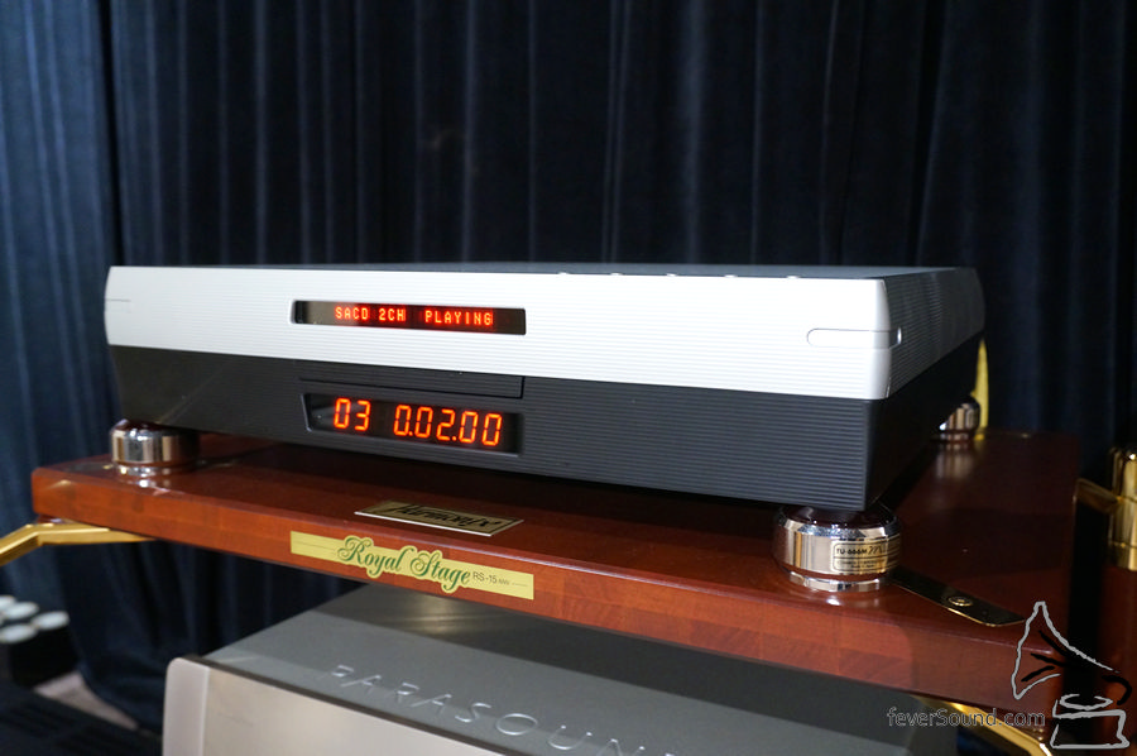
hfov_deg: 59.5
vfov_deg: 41.6
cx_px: 568
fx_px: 994
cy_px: 378
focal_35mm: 32
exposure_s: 1/13
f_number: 4.5
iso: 1600
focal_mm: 21
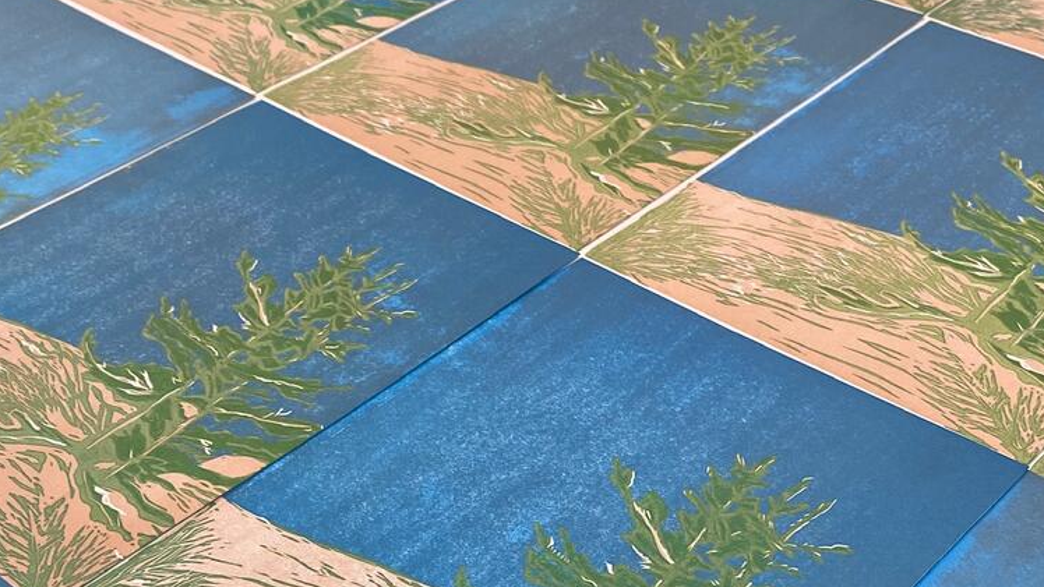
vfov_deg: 21.6
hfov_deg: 37.8
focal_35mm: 55
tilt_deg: -42.0
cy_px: 462
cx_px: 509
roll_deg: -0.5
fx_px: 1523
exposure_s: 1/120
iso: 125
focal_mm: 4.25
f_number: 1.8
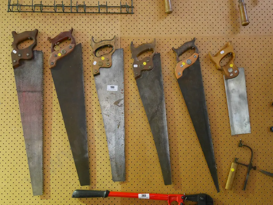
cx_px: 136
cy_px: 102
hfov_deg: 42.9
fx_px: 347
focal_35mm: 44
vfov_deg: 32.9
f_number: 4.8
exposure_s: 1/13
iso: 3200
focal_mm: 22
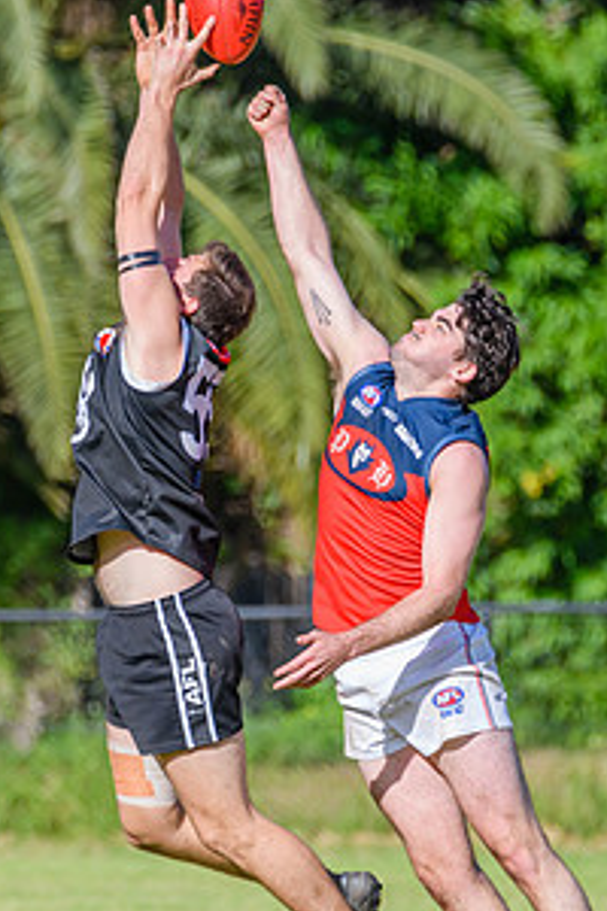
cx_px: 233
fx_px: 31334
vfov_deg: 1.7
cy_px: 559
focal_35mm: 1239
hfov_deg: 1.1
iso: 800
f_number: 8
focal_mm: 550
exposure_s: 1/2000
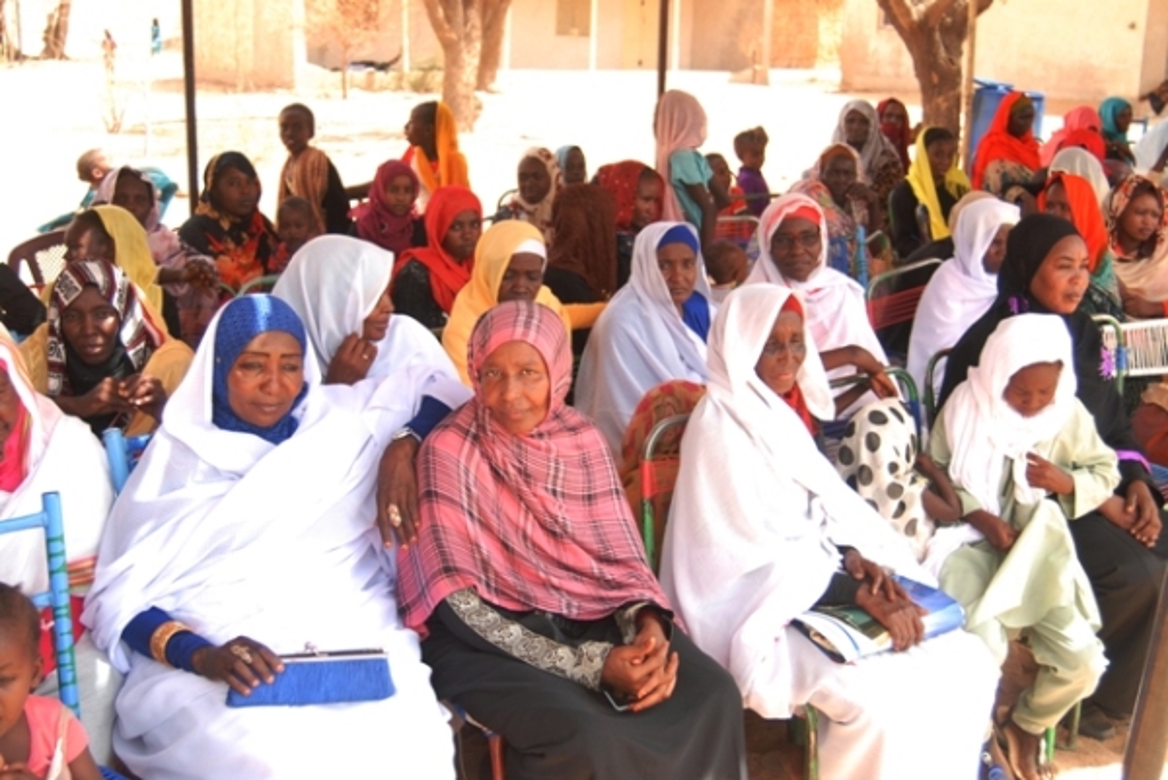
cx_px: 584
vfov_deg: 31.9
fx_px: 1364
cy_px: 390
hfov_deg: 46.4
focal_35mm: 42
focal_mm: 28
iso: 200
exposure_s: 1/250
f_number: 3.5
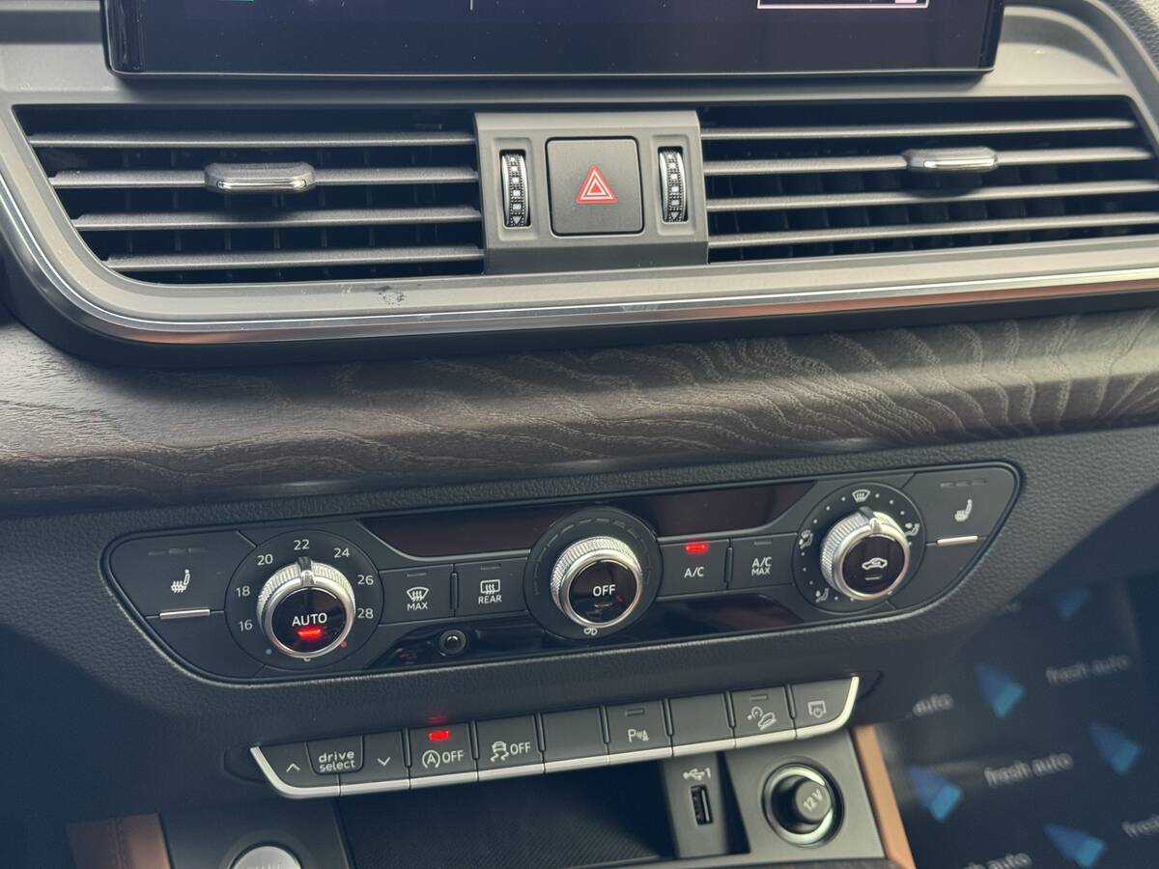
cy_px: 434
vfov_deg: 30.3
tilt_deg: -30.1
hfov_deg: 39.7
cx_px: 580
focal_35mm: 48
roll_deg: -2.4
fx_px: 1607
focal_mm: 6.76
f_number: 1.78
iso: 100
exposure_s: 1/60
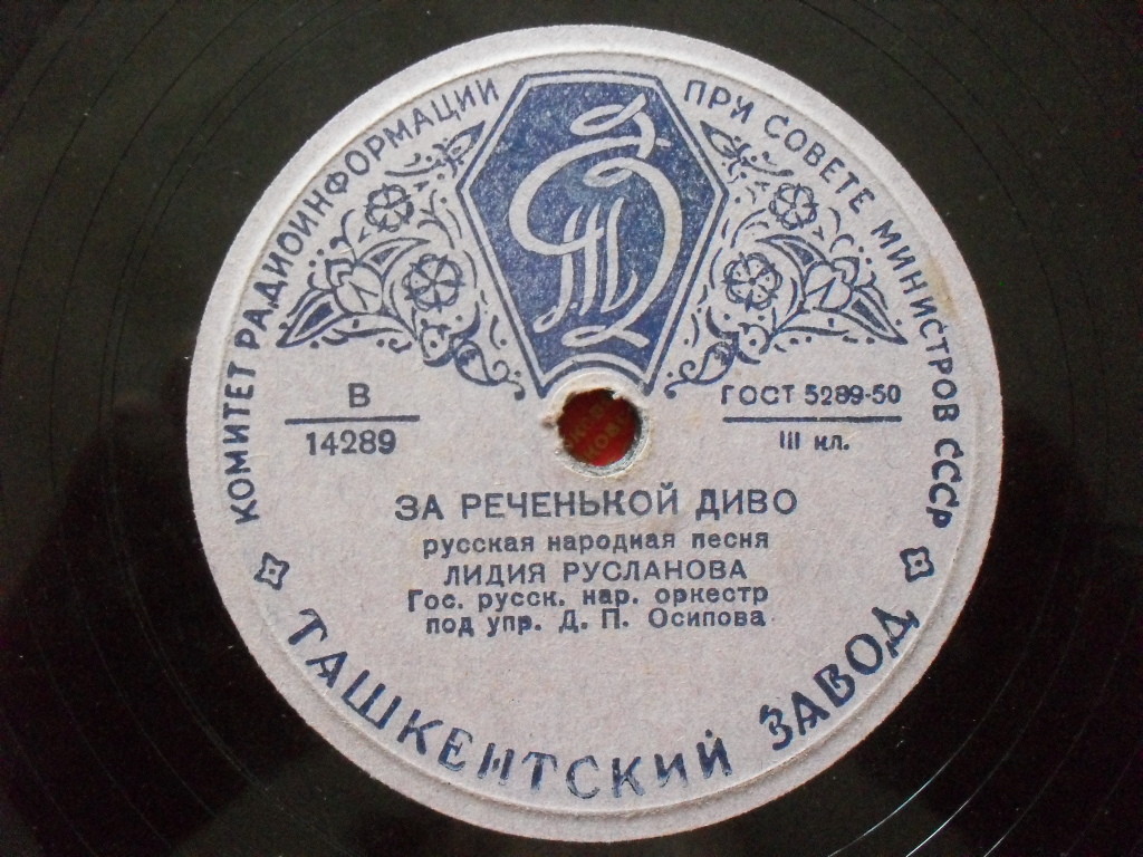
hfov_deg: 49.0
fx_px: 1255
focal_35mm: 38
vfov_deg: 37.7
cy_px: 428
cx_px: 572
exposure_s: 1/20
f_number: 2.8
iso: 400
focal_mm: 6.3
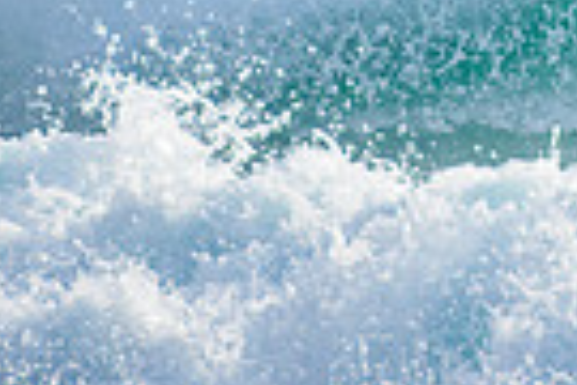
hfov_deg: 0.8
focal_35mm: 2623
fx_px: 42038
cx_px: 1047
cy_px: -379
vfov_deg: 0.5
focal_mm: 400
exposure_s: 1/2000
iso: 400
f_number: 5.6
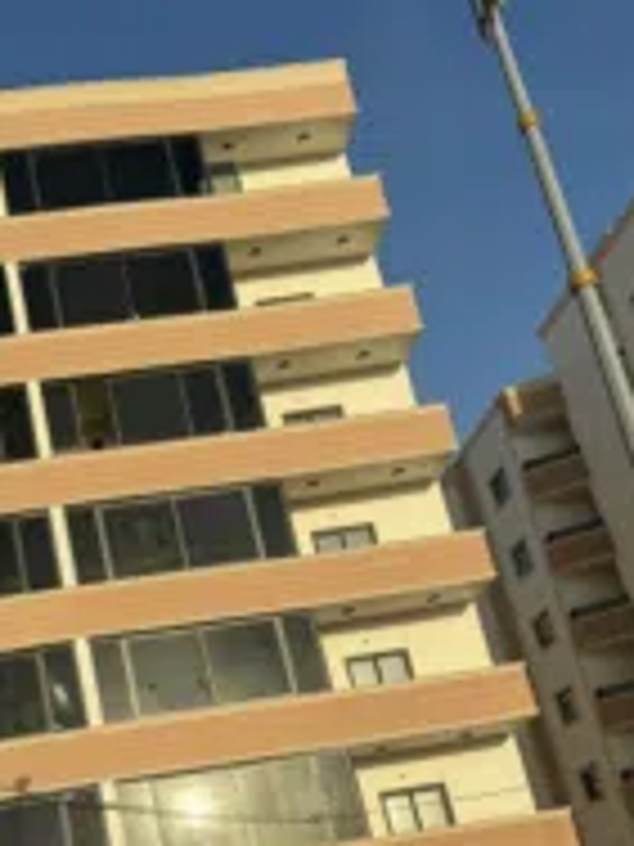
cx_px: 58
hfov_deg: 27.5
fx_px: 1245
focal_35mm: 51
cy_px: 648
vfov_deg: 36.5
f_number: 1.78
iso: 80
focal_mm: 6.76
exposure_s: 1/4310
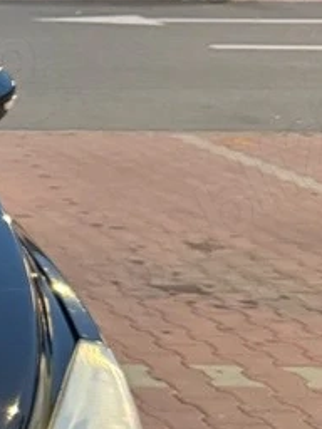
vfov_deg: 15.8
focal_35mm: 125
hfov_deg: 10.2
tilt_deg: -12.6
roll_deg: +0.4
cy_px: 236
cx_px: -468
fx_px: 1550
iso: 640
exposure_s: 1/33
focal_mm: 6.76
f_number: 1.78
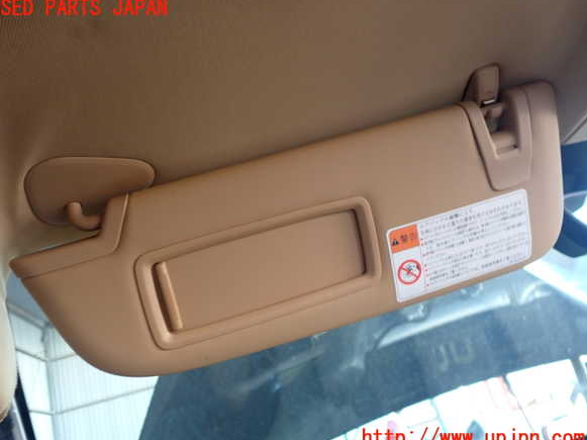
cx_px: 287
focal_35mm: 31
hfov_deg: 58.4
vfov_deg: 45.4
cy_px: 224
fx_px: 525
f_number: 2.3
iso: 200
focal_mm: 5.4
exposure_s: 1/40
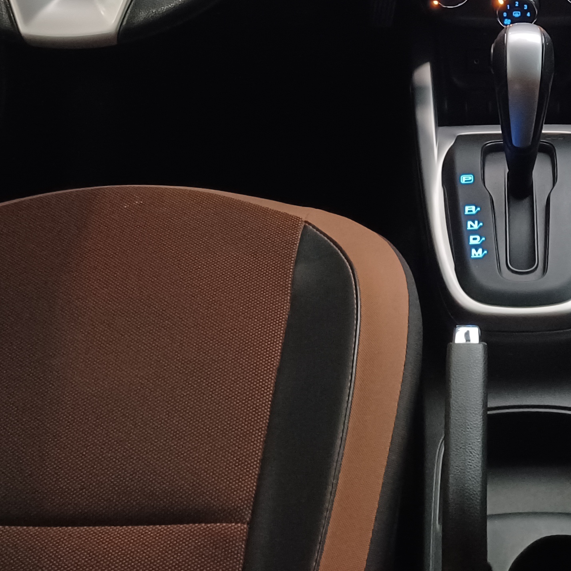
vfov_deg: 26.0
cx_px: 512
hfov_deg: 26.8
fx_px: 1157
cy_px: -25
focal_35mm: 62
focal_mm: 4.6
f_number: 1.8
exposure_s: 1/24
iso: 800
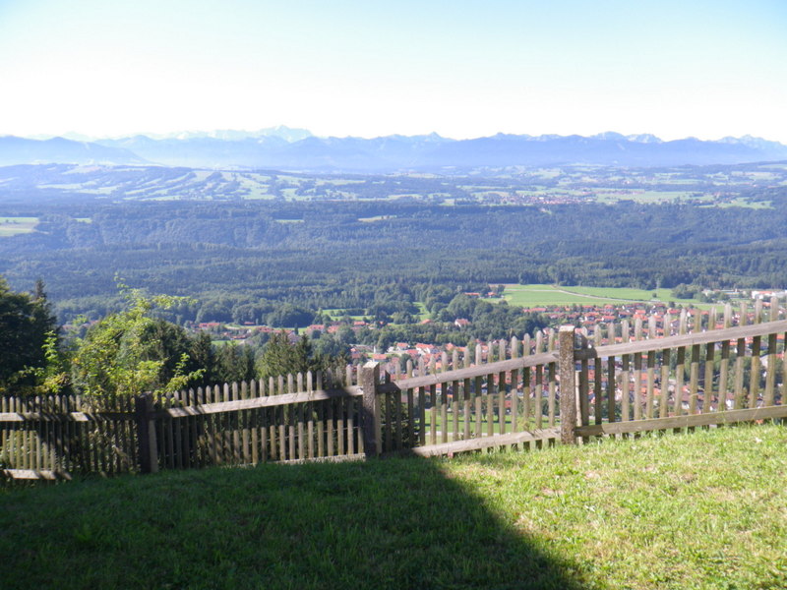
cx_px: 394
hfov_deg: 52.6
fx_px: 796
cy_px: 295
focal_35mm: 35
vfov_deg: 40.7
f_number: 3.8
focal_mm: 6.2
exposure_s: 1/250
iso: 64
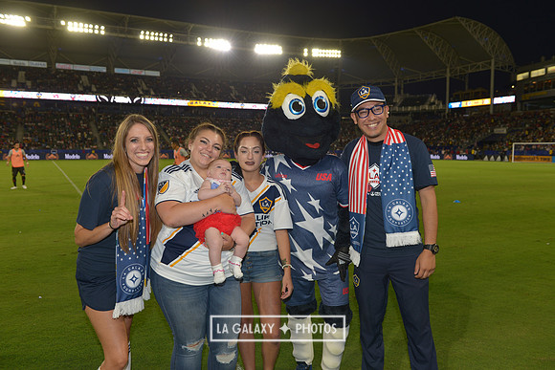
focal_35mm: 29
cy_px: 185
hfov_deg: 63.6
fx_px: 447
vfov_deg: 45.0
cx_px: 278
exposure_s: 1/100
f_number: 5
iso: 200
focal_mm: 29
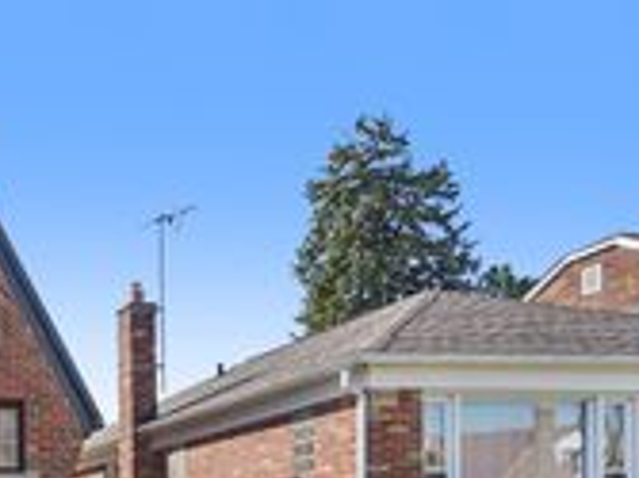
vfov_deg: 27.7
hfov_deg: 30.0
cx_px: -249
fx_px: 849
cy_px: 572
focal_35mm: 46
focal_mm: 16
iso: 250
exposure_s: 1/250
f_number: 8
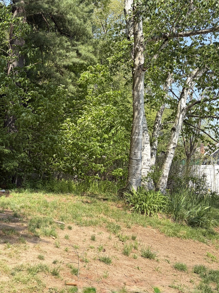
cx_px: 32
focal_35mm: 45
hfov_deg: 31.0
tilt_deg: +9.0
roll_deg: -2.2
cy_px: 111
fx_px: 380
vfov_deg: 41.8
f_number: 1.6
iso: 50
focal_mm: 5.96
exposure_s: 1/1175
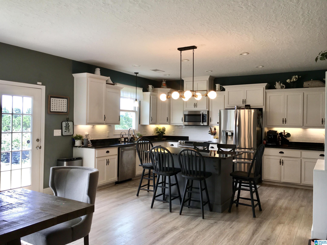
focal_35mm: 29
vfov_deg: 48.2
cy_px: 122
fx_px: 274
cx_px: 164
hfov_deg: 61.7
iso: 25
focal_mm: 4.15
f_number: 2.2
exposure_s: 1/84
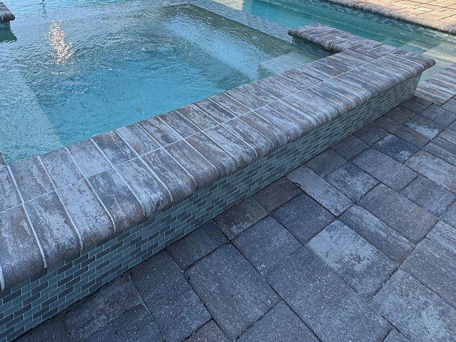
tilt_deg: -19.8
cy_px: 20
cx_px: 147
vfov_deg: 45.4
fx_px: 356
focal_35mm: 27
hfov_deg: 63.4
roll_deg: -3.7
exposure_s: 1/217
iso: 40
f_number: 2.2
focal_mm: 2.22
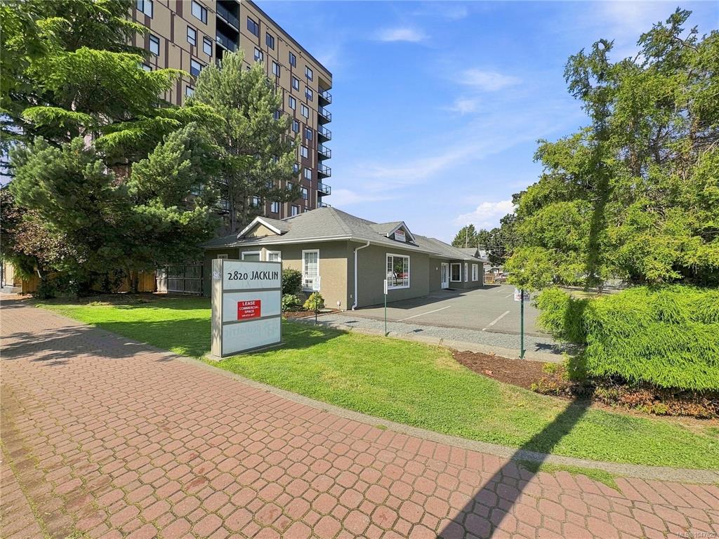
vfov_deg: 85.7
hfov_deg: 102.1
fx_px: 291
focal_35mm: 14
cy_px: 270
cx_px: 360
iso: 40
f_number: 2.2
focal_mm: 2.2
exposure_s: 1/1198
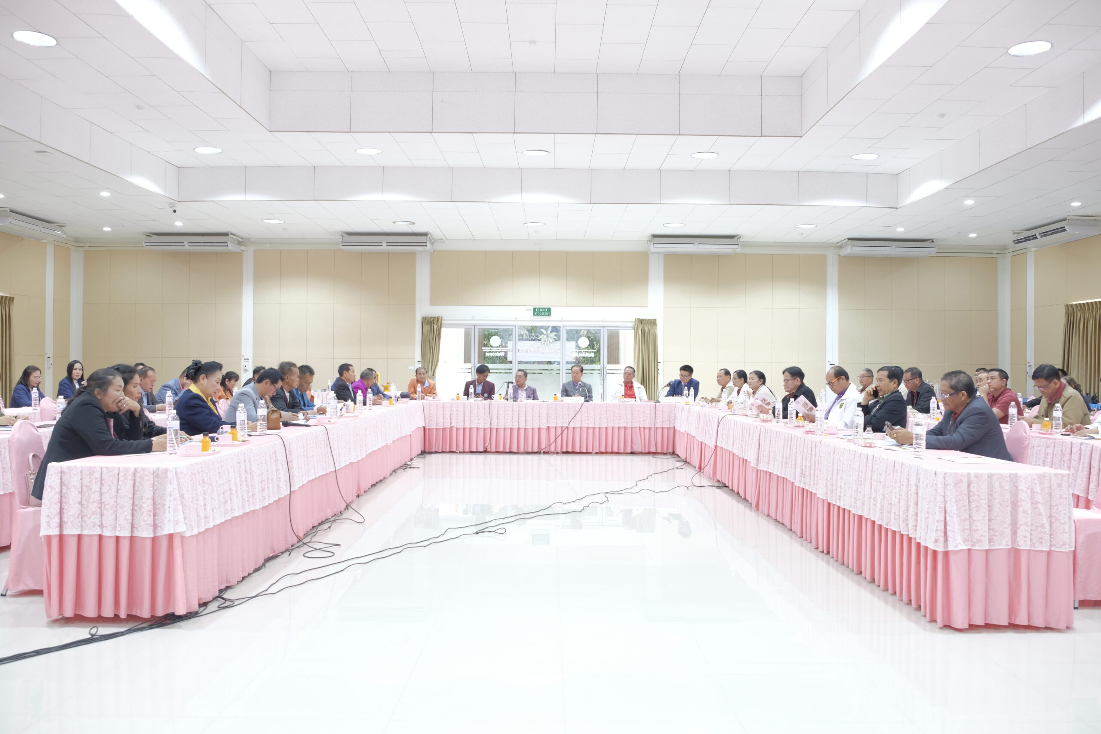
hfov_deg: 63.7
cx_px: 550
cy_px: 367
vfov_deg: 45.0
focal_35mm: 29
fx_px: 887
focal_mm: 19
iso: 800
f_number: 5.6
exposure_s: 1/18
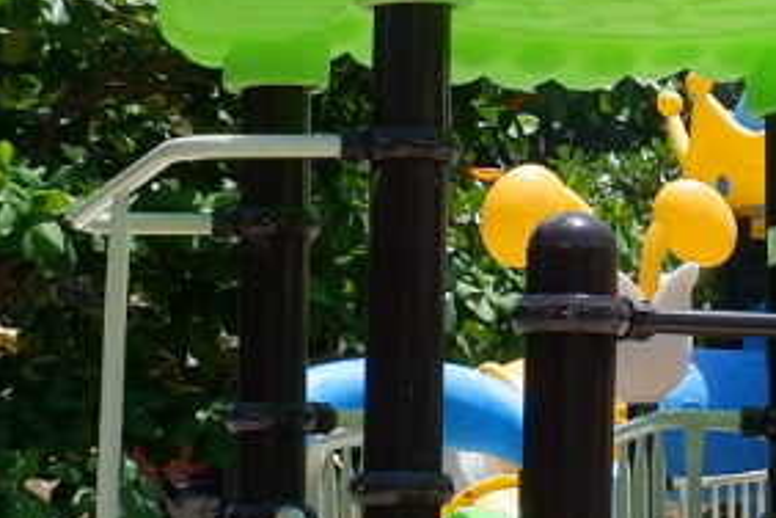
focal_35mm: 189
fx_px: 4074
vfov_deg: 7.3
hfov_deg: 10.7
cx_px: 985
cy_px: 116
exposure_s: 1/280
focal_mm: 20.1
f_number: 8
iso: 200
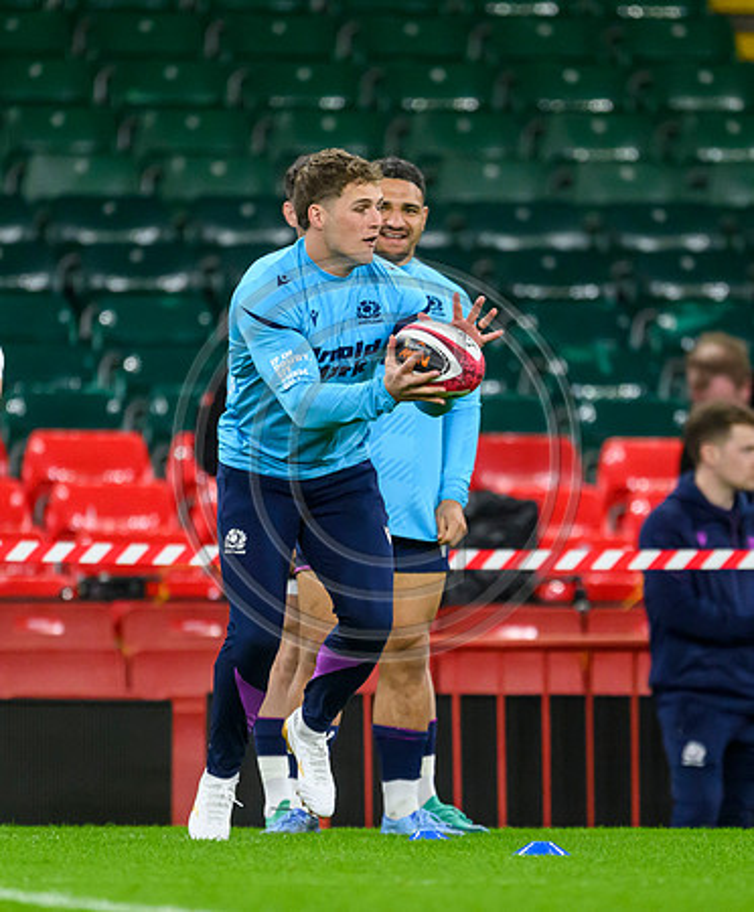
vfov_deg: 1.9
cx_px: 516
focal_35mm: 1013
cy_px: 457
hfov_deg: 1.6
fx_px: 27711
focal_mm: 560
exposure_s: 1/1600
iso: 5000
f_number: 4
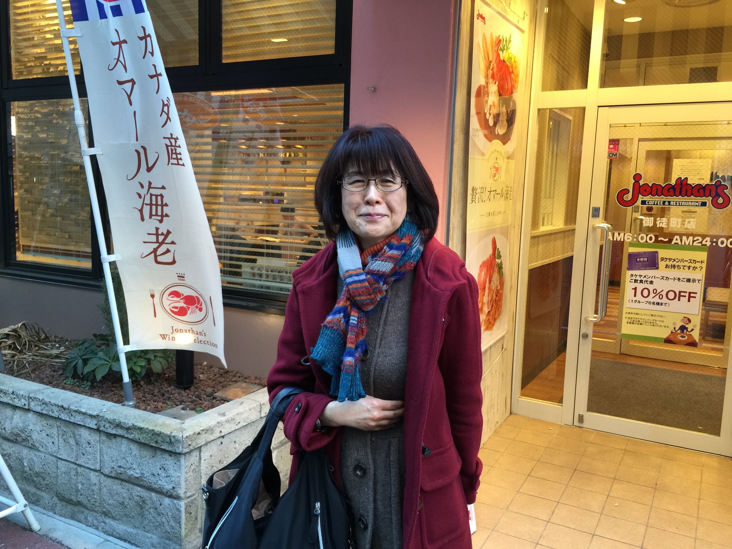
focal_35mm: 29
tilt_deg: -7.3
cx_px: 366
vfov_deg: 48.2
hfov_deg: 61.7
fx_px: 613
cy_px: 274
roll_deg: -2.9
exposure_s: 1/15
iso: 40
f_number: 2.2
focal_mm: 4.15
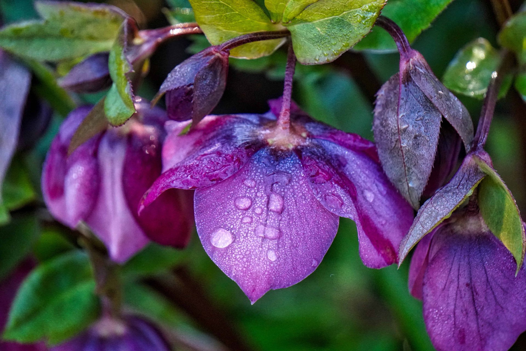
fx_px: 4602
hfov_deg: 6.5
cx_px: 263
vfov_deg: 4.4
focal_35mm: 315
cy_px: 176
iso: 4000
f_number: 6.3
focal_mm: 210
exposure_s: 1/400
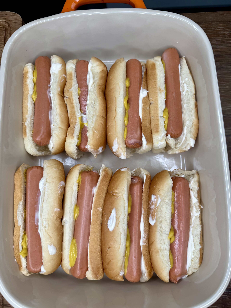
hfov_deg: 56.8
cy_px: 154
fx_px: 214
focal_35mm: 24
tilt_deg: -81.3
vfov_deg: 71.6
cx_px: 116
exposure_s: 1/1075
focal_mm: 6.76
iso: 80
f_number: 1.78
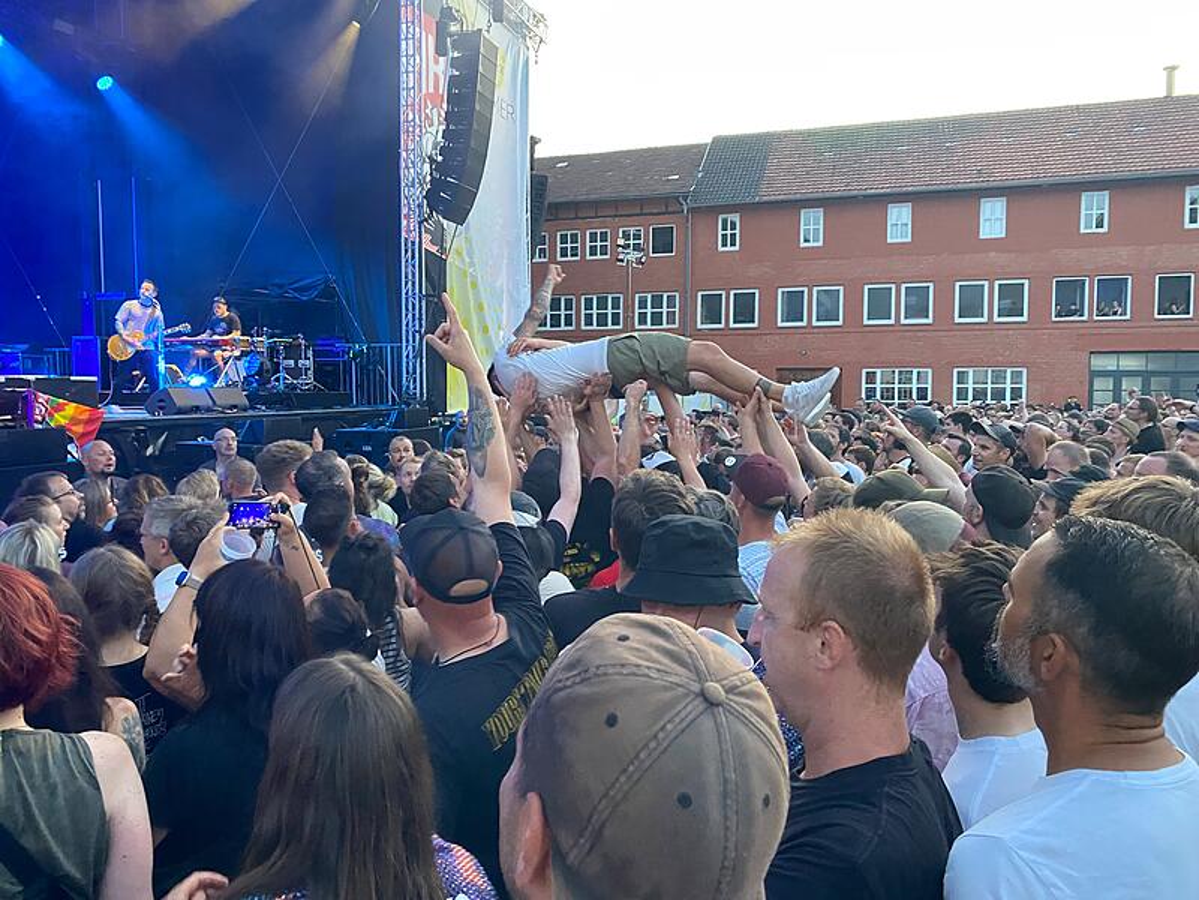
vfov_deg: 53.1
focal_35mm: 26
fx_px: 901
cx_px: 600
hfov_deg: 67.3
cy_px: 450
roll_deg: +1.4
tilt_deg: -1.2
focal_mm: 4.25
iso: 400
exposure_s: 1/50
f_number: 1.8
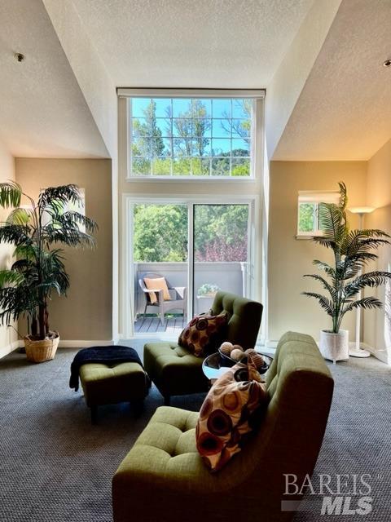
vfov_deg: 67.3
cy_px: 261
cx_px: 196
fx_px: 392
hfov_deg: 53.1
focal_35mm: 26
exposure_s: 1/180
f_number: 1.6
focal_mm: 5.1
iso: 40
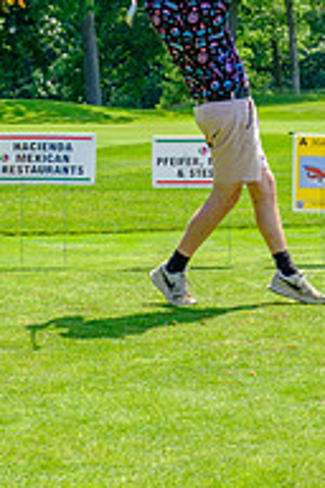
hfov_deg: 9.1
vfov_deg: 13.6
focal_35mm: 150
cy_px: 107
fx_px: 2031
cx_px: 295
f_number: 5.6
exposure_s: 1/320
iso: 200
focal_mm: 42.5
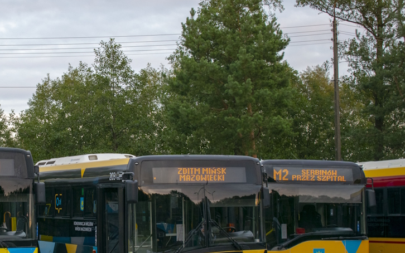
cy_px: 156
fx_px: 1060
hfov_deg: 21.4
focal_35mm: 96
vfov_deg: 13.6
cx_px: 77
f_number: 4.8
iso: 400
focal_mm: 38
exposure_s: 1/60
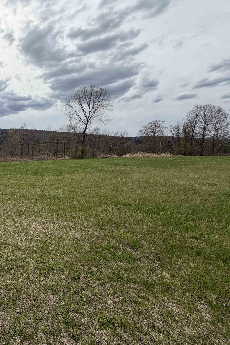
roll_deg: -0.5
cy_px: 171
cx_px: -6
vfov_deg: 84.0
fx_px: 192
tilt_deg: -6.0
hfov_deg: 49.1
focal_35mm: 20
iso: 20
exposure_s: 1/876
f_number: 2.2
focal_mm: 2.22
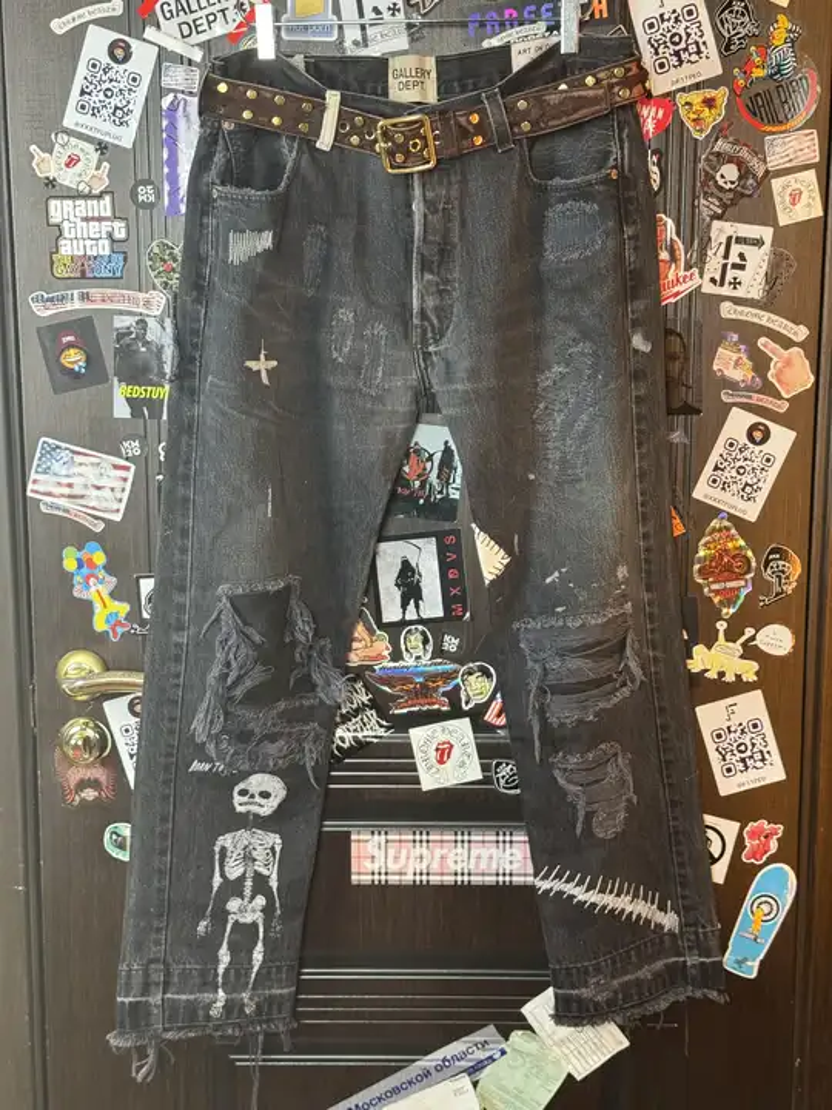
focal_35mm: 48
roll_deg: +0.1
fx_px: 1538
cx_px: 416
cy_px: 555
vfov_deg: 39.7
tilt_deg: -8.8
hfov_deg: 30.3
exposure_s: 1/50
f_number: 1.78
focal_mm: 6.76
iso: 250
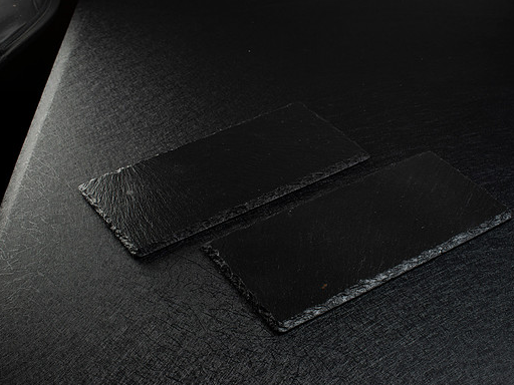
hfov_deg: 34.9
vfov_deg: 26.6
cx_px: 286
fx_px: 817
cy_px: 194
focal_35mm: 55
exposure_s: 1/200
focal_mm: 50
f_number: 13
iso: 200
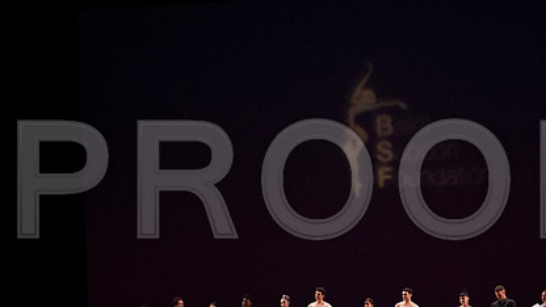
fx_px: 2114
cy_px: 183
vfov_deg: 8.3
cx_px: 307
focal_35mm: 146
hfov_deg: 14.7
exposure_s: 1/320
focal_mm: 100
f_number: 13
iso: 12800
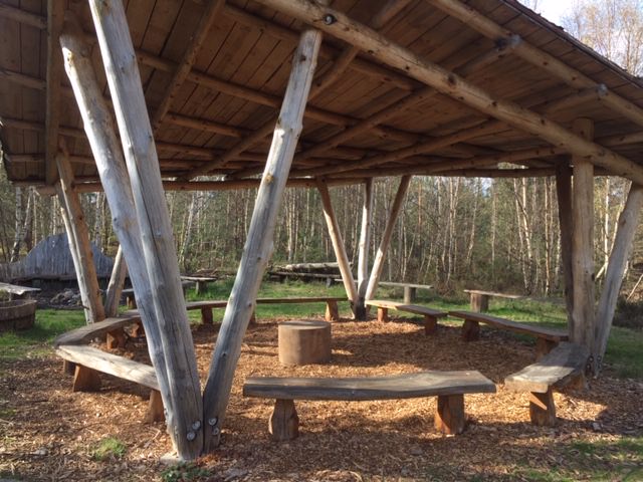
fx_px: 539
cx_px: 322
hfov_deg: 61.7
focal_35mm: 29
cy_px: 241
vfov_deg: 48.2
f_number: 2.2
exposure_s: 1/363
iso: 32
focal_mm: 4.15
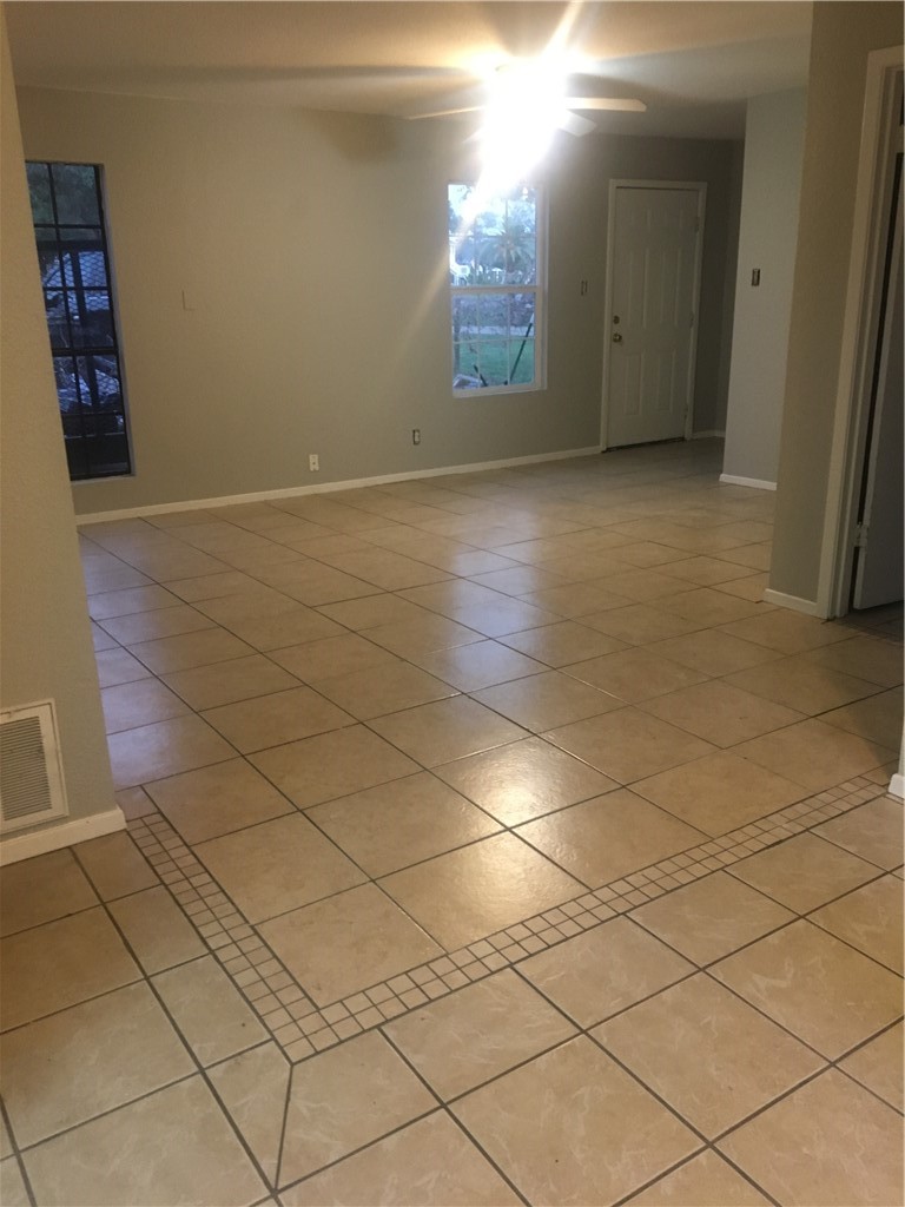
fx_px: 1011
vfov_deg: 61.7
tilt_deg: -18.5
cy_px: 604
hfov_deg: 48.2
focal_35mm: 29
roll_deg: +1.9
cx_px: 452
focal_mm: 4.15
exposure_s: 1/24
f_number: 2.2
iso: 200
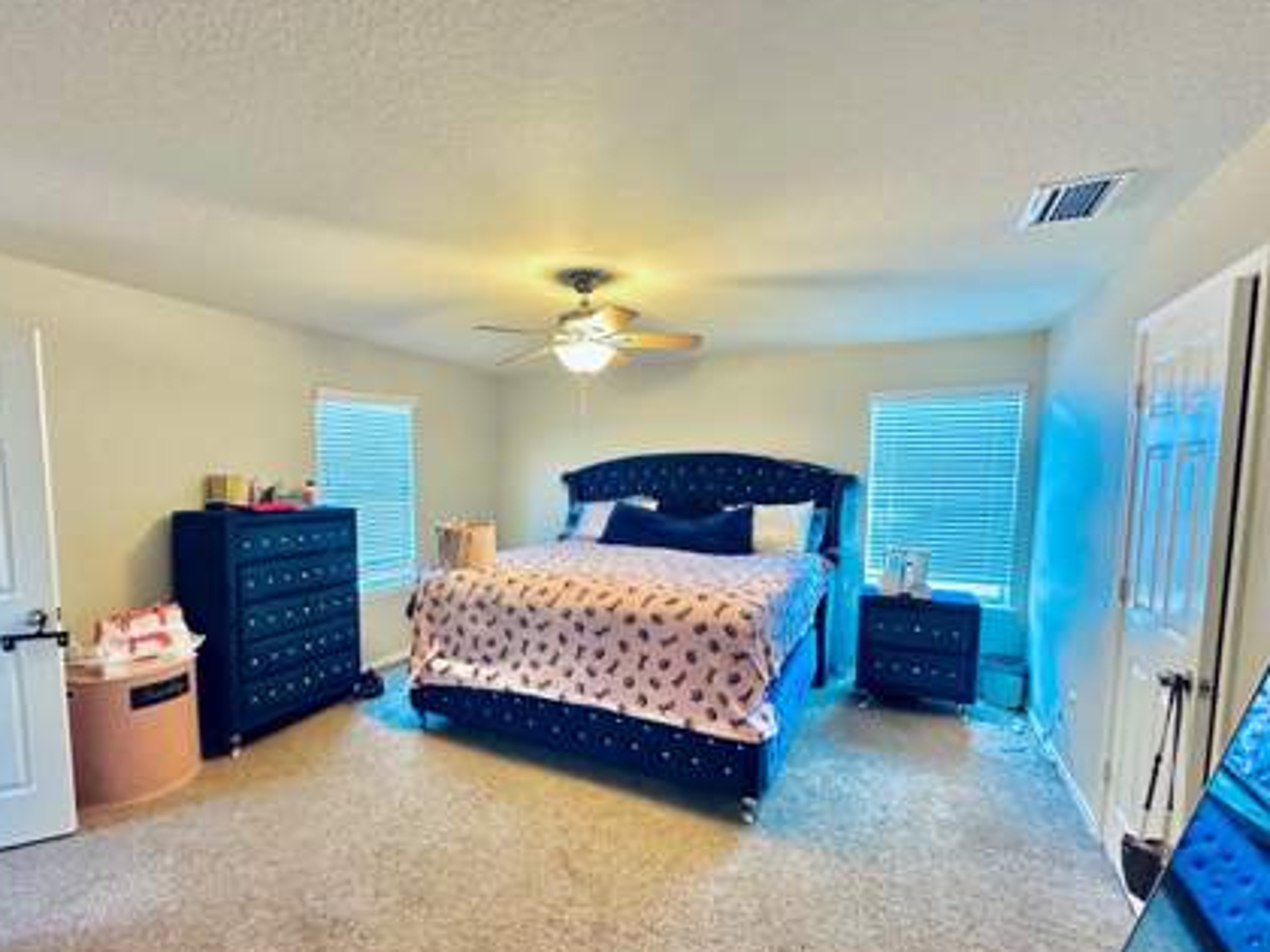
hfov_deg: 94.4
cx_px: 593
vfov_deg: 77.9
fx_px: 587
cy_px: 523
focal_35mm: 16
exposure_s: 1/60
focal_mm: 2.22
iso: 400
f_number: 2.2
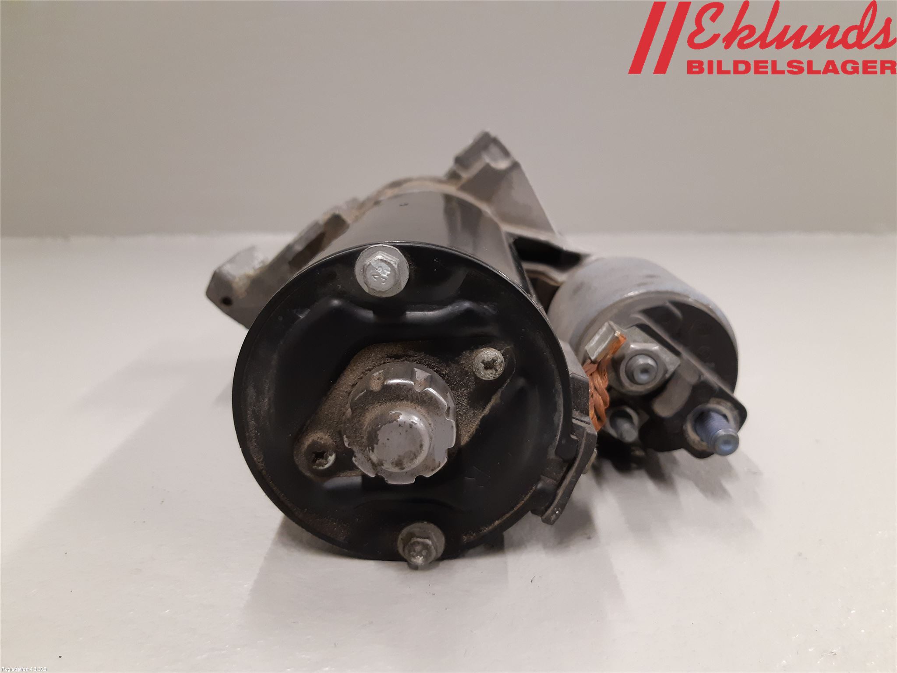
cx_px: 448
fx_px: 674
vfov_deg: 53.1
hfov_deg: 67.3
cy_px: 336
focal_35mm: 26
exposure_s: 1/50
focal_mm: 3.93
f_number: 1.7
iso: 200
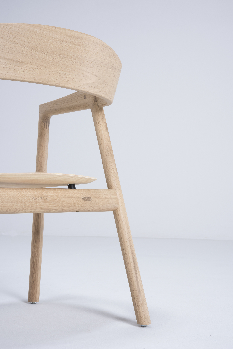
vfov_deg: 33.4
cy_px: 174
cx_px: 116
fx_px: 582
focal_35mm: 60
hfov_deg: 22.6
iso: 100
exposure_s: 1/80
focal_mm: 60
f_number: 18
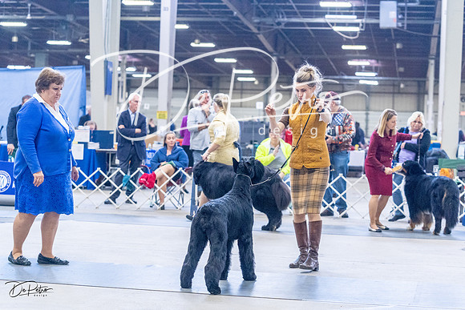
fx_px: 956
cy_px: 155
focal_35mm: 74
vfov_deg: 18.4
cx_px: 232
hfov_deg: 27.3
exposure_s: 1/320
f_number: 3.5
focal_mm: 74
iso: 6400
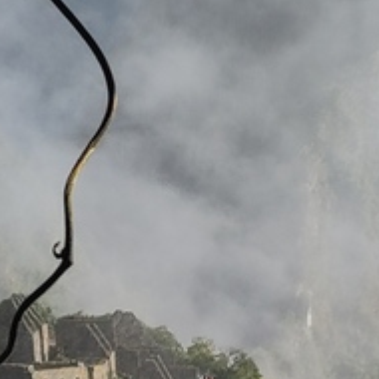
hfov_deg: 7.1
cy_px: 361
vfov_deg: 7.1
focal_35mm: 245
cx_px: 263
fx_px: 3035
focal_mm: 5.58
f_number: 1.8
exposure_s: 1/1258
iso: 100
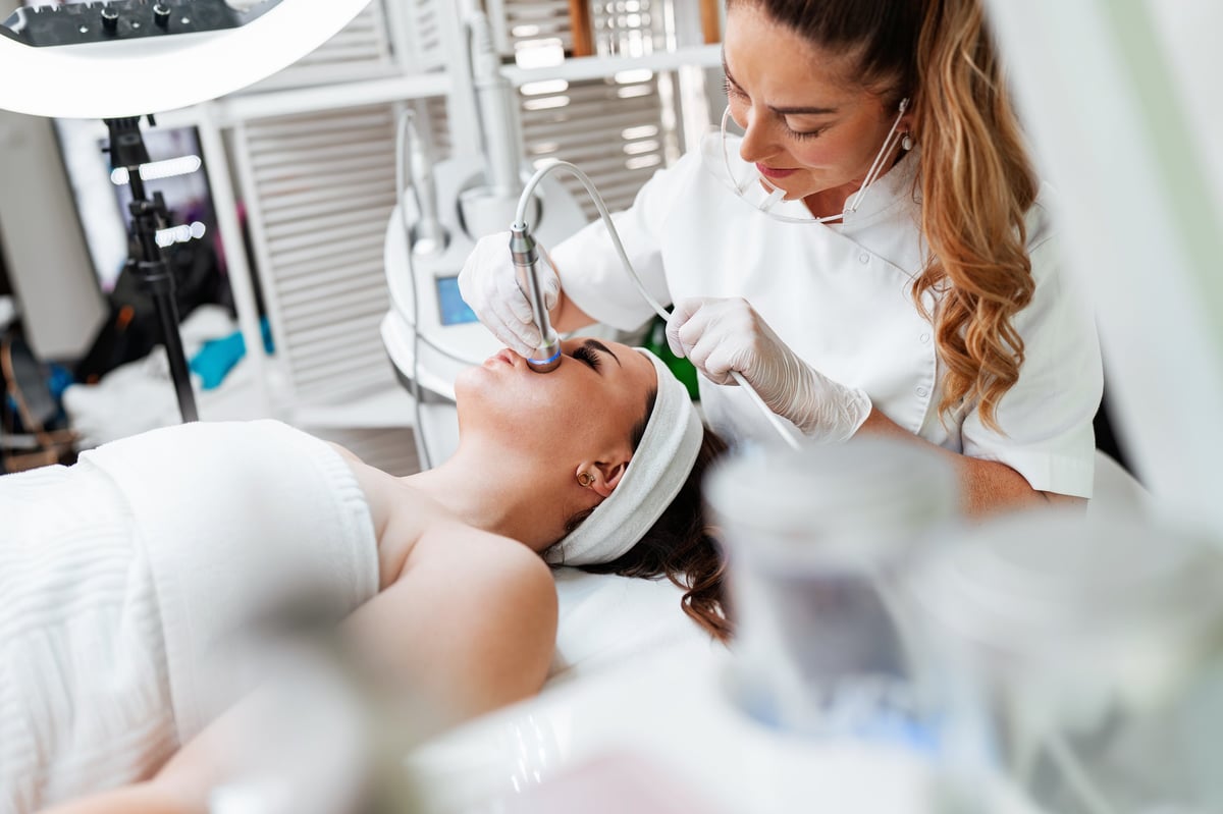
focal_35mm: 35
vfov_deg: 37.8
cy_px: 407
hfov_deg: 54.5
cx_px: 612
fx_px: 1188
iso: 100
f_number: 2
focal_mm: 35
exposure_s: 1/250
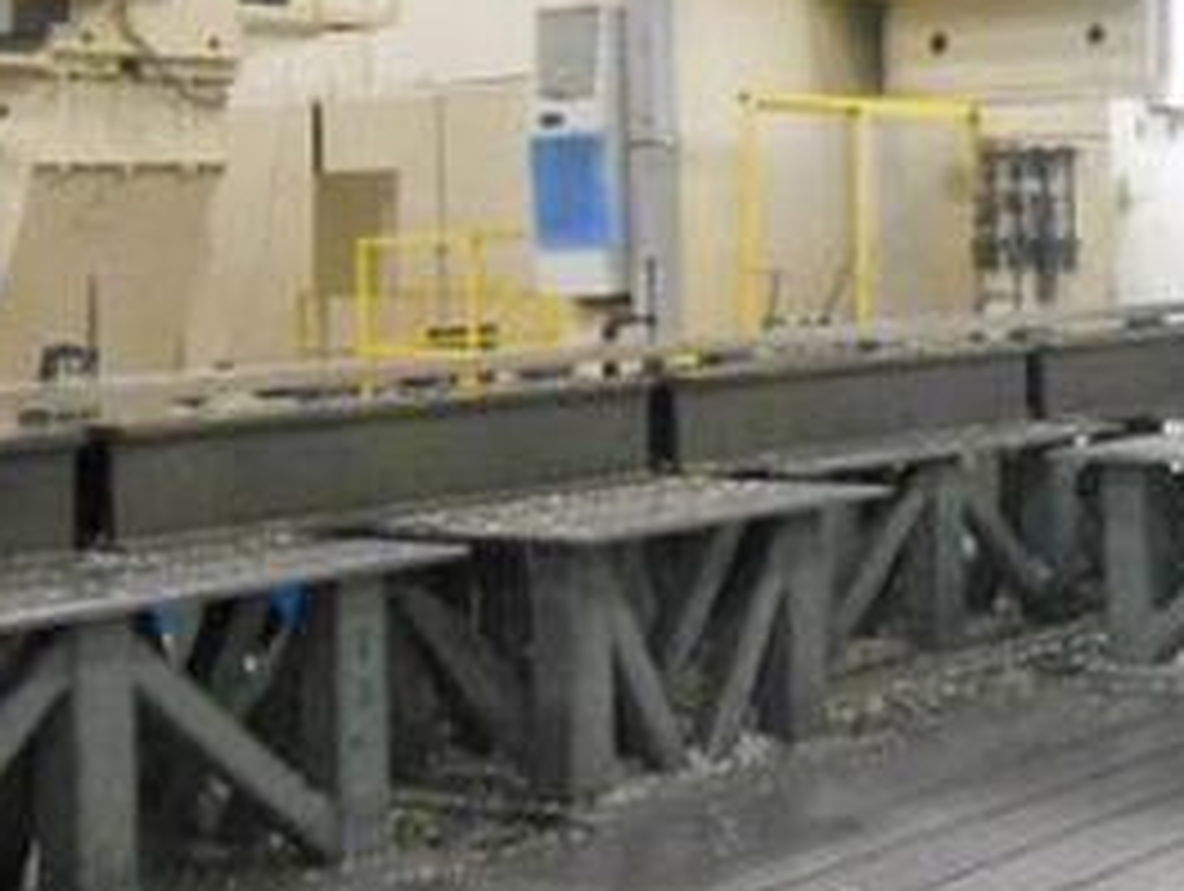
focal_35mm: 77
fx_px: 2637
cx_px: 1378
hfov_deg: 23.4
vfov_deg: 19.0
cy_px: 151
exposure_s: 1/30
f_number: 3.4
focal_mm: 4.7
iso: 400
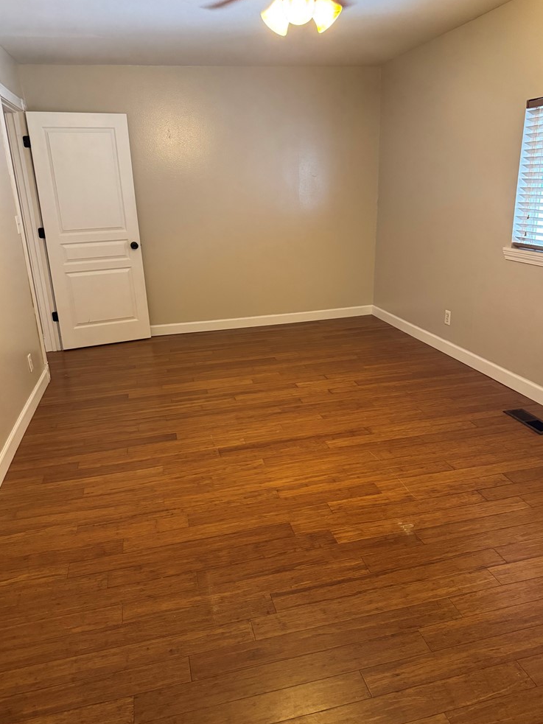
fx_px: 523
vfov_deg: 69.4
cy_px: 362
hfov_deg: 54.9
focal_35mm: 25
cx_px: 270
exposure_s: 1/60
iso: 800
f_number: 1.78
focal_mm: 6.76
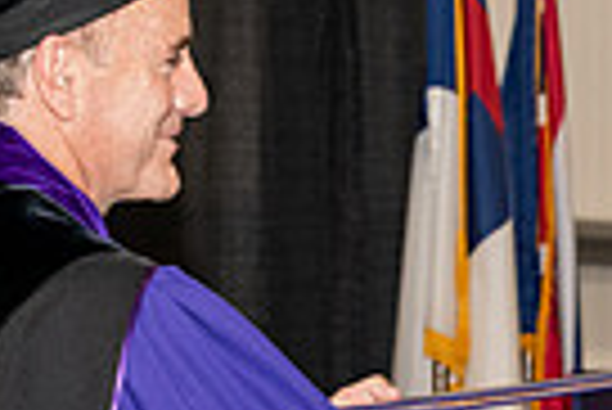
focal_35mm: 298
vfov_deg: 4.6
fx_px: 5071
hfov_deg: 6.8
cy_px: 381
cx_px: 828
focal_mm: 70
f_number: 5.6
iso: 1600
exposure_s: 1/200
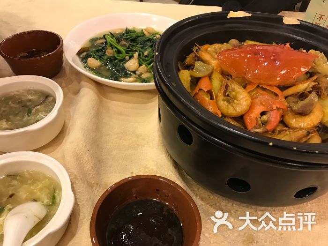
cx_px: 164
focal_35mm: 28
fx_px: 265
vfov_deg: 49.7
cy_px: 123
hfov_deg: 63.4
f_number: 1.8
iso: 64
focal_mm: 3.99
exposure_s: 1/17
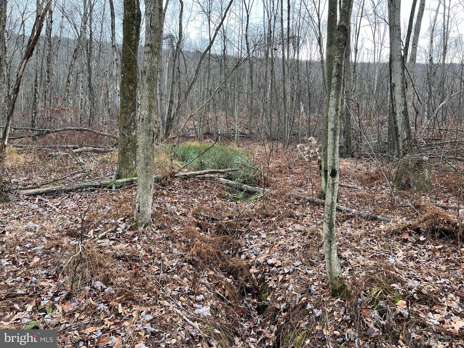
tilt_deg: -0.2
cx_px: 232
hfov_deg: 67.3
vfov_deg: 53.1
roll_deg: -2.1
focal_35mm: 26
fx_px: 349
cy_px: 174
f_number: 1.5
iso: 50
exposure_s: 1/340
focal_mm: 5.7
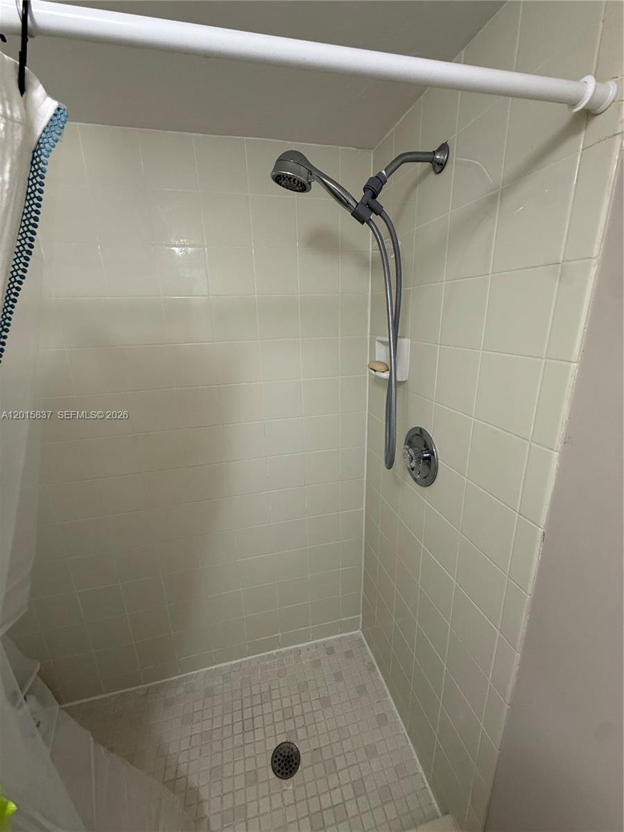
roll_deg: +0.8
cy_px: 416
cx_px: 312
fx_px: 336
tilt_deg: -16.4
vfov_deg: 102.1
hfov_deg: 85.7
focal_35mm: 14
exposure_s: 1/60
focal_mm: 2.22
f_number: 2.2
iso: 200
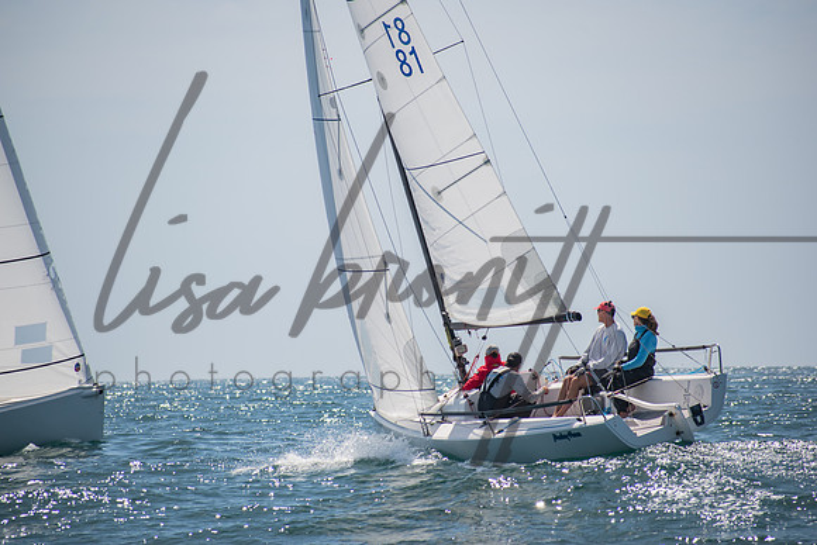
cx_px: 408
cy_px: 272
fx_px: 7150
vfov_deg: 4.4
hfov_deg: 6.5
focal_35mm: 315
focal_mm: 210
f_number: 6.3
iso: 200
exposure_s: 1/1000
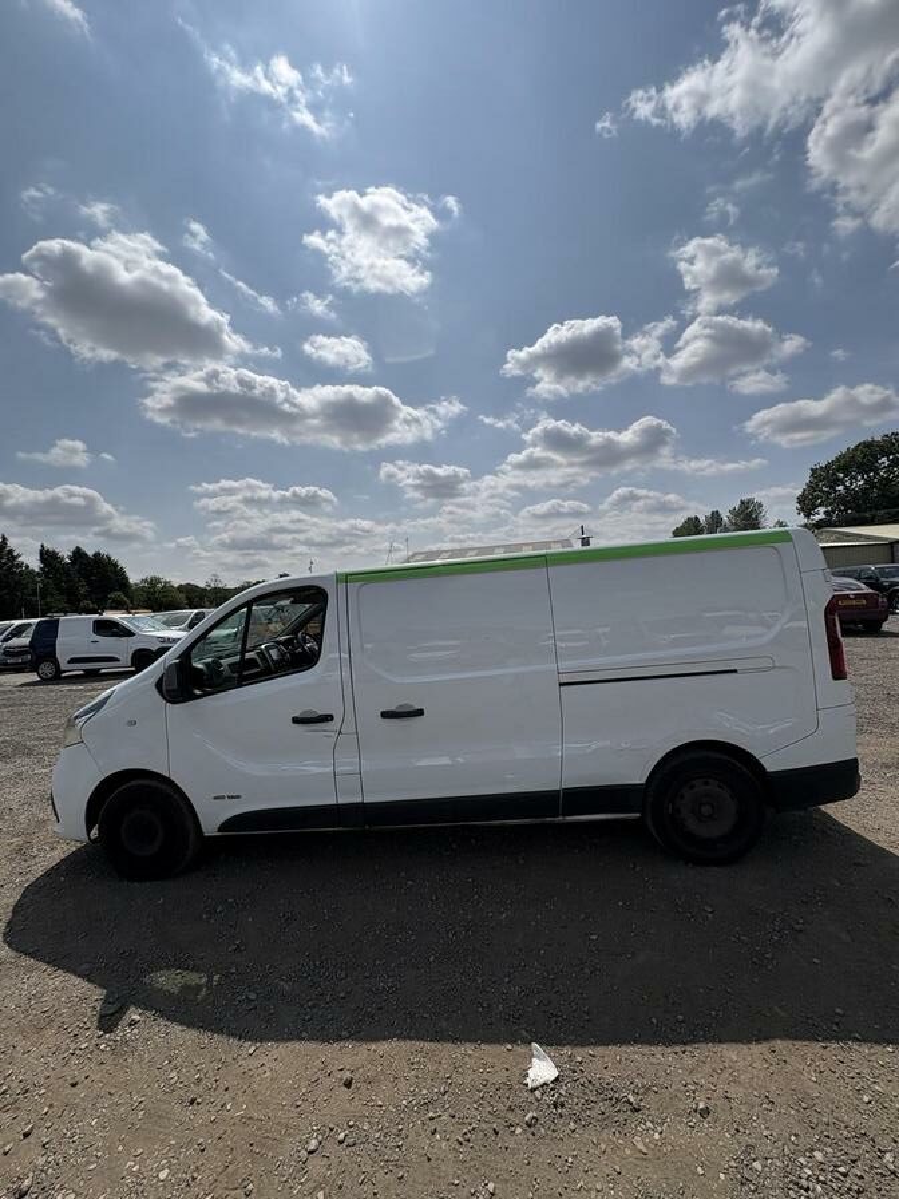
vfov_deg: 102.1
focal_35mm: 14
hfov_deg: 85.7
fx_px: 485
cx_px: 450
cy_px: 600
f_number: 2.2
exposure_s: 1/5263
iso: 50
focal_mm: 2.22
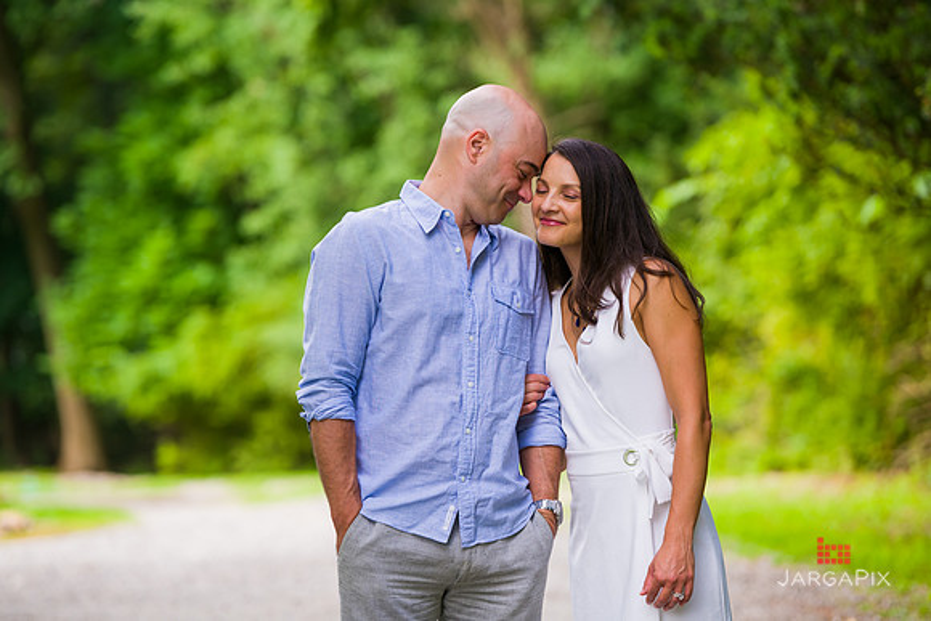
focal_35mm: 155
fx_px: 4009
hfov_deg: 13.2
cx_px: 466
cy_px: 310
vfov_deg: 8.9
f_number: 4
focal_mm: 155
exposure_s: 1/400
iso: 200
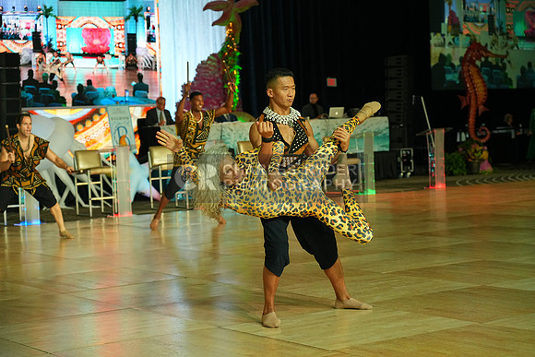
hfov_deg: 26.0
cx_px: 268
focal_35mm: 78
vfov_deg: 17.5
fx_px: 1159
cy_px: 178
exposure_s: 1/400
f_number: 4
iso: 2500
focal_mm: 78
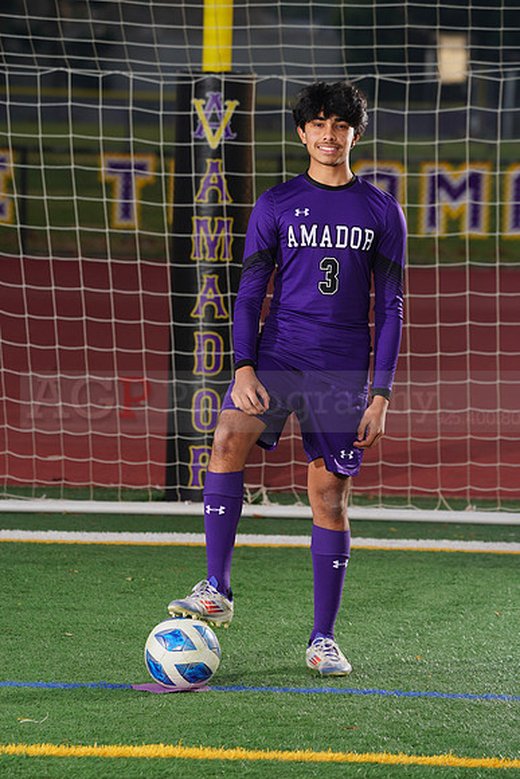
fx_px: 4785
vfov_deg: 9.3
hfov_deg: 6.2
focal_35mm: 221
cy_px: 390
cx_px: 260
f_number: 7.1
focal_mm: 221
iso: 200
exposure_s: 1/200
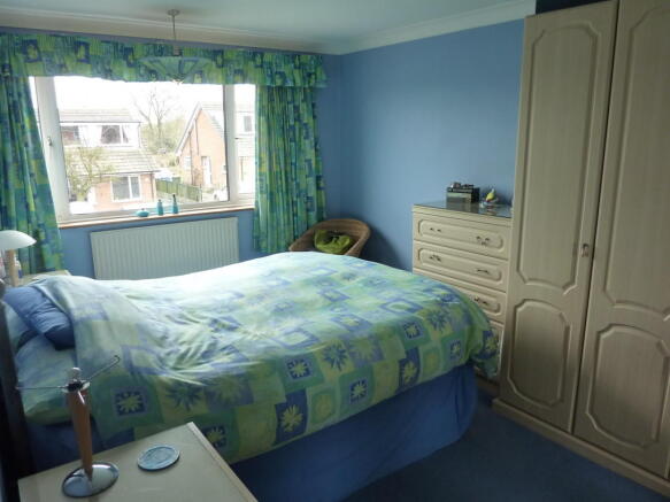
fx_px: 484
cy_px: 251
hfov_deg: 69.4
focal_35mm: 25
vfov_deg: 54.9
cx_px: 335
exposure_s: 1/30
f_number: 3.3
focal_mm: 4.1
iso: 200
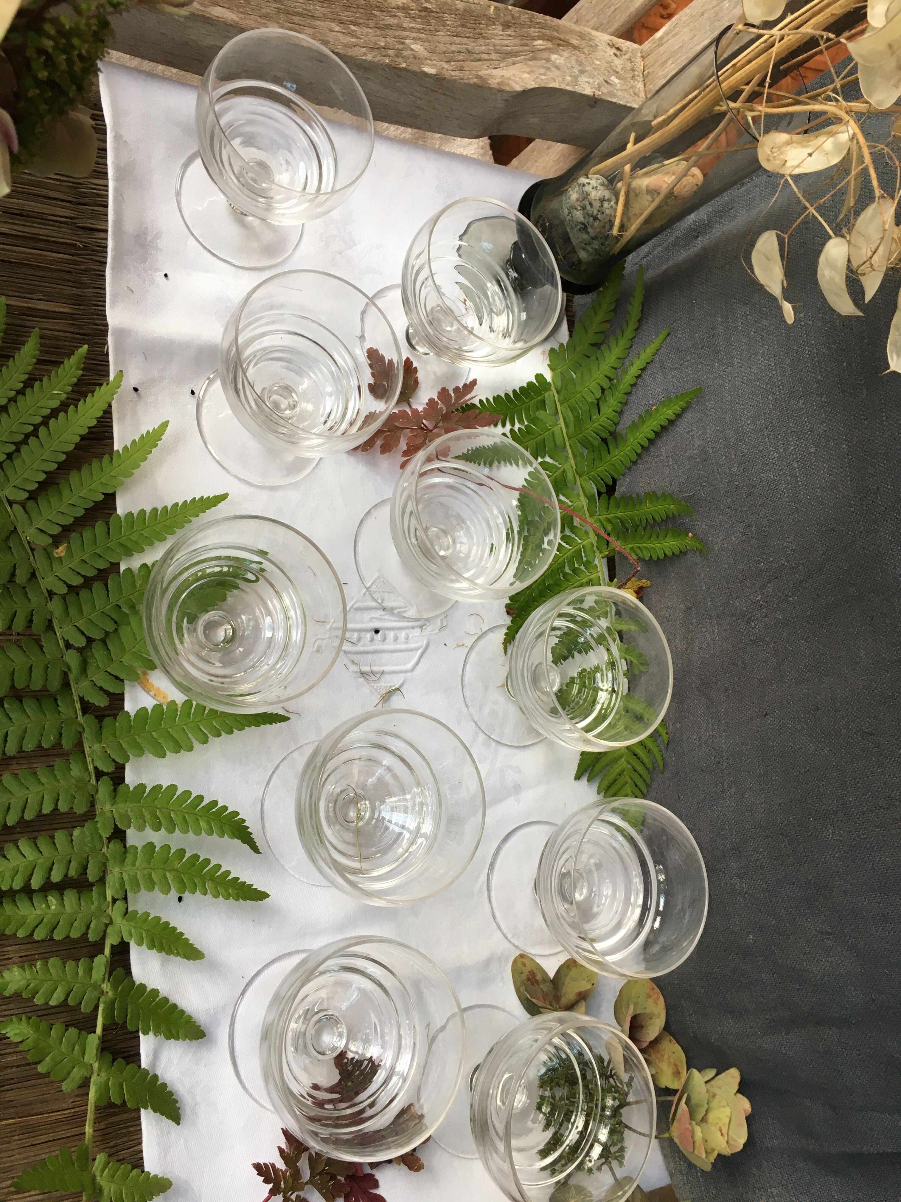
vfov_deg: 61.7
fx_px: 1006
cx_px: 450
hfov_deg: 48.2
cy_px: 601
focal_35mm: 29
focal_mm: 4.15
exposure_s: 1/33
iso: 64
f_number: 2.2
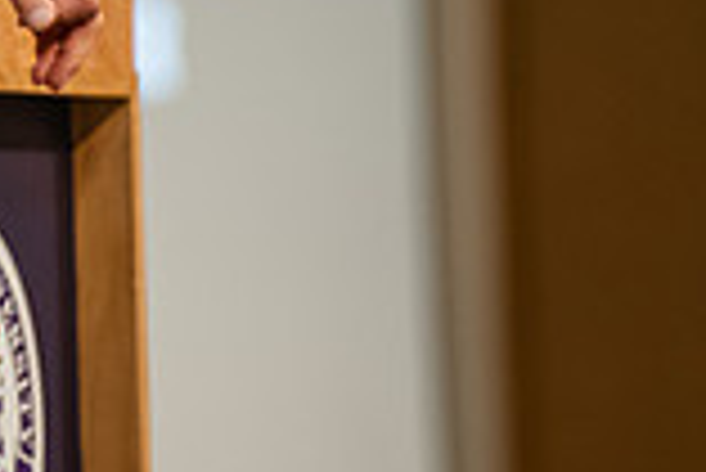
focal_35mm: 740
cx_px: -436
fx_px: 14525
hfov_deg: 2.8
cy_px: -263
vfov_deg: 1.9
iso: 1600
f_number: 3.2
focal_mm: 200
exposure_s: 1/200
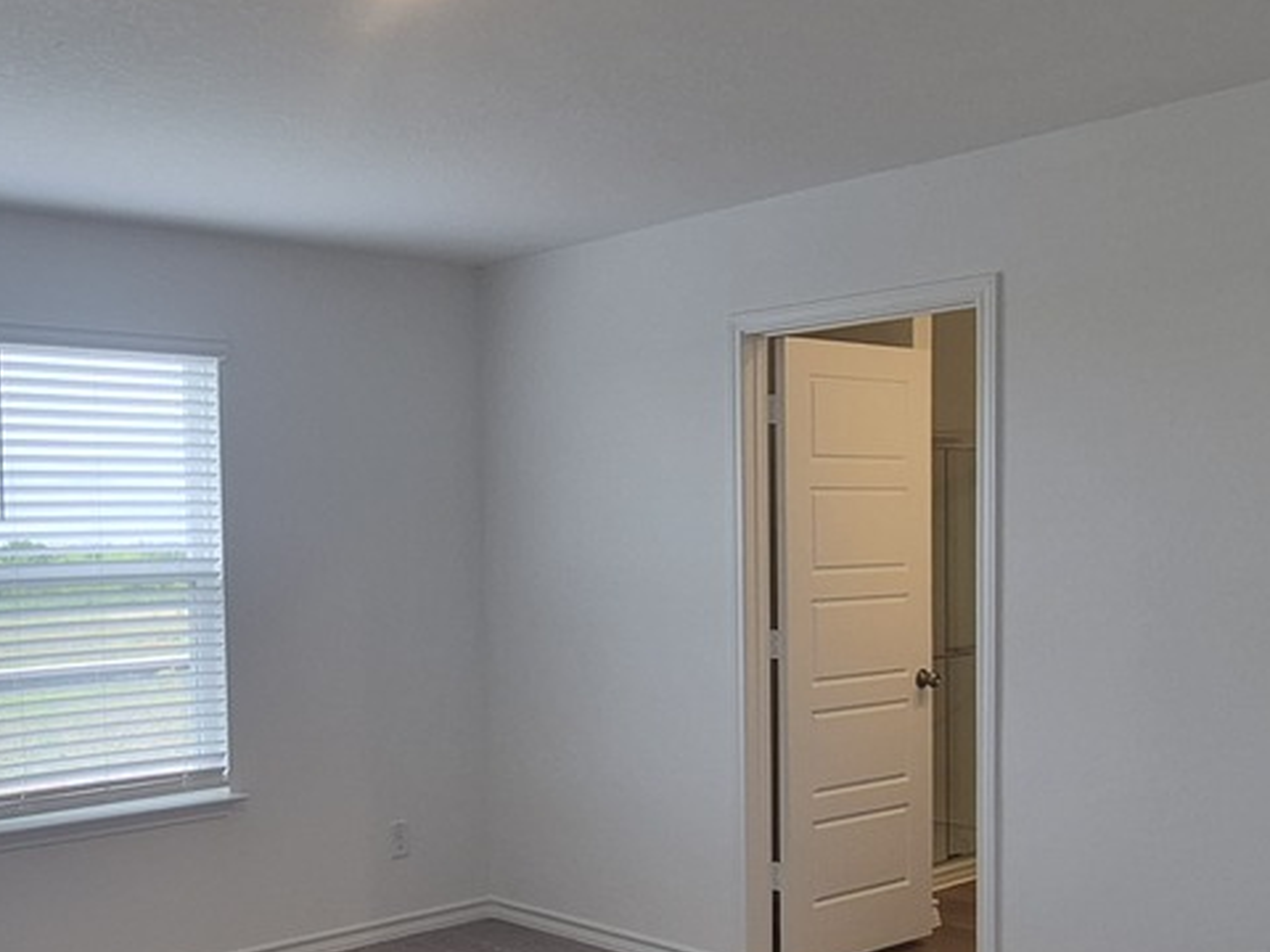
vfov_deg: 36.4
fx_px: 1431
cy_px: 637
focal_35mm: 39
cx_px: 407
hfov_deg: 47.0
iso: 50
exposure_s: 1/60
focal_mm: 1.74
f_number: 2.2
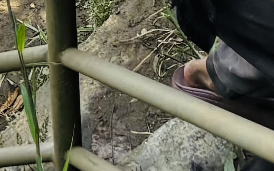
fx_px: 1635
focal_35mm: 219
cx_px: -35
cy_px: -548
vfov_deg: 5.2
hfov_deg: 9.5
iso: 50
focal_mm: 5.96
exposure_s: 1/1263
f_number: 1.6
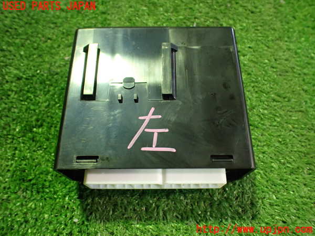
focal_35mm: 30
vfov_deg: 46.8
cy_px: 118
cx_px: 158
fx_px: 273
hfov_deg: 60.0
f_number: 2.3
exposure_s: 1/30
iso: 800
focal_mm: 5.4
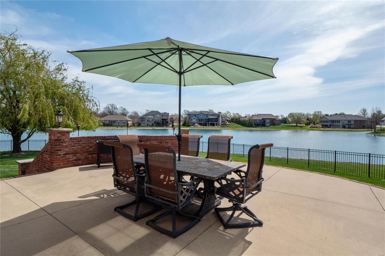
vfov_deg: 67.4
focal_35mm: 18
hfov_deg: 90.0
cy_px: 128
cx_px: 192
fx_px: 192
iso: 400
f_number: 9
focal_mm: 9
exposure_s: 1/640
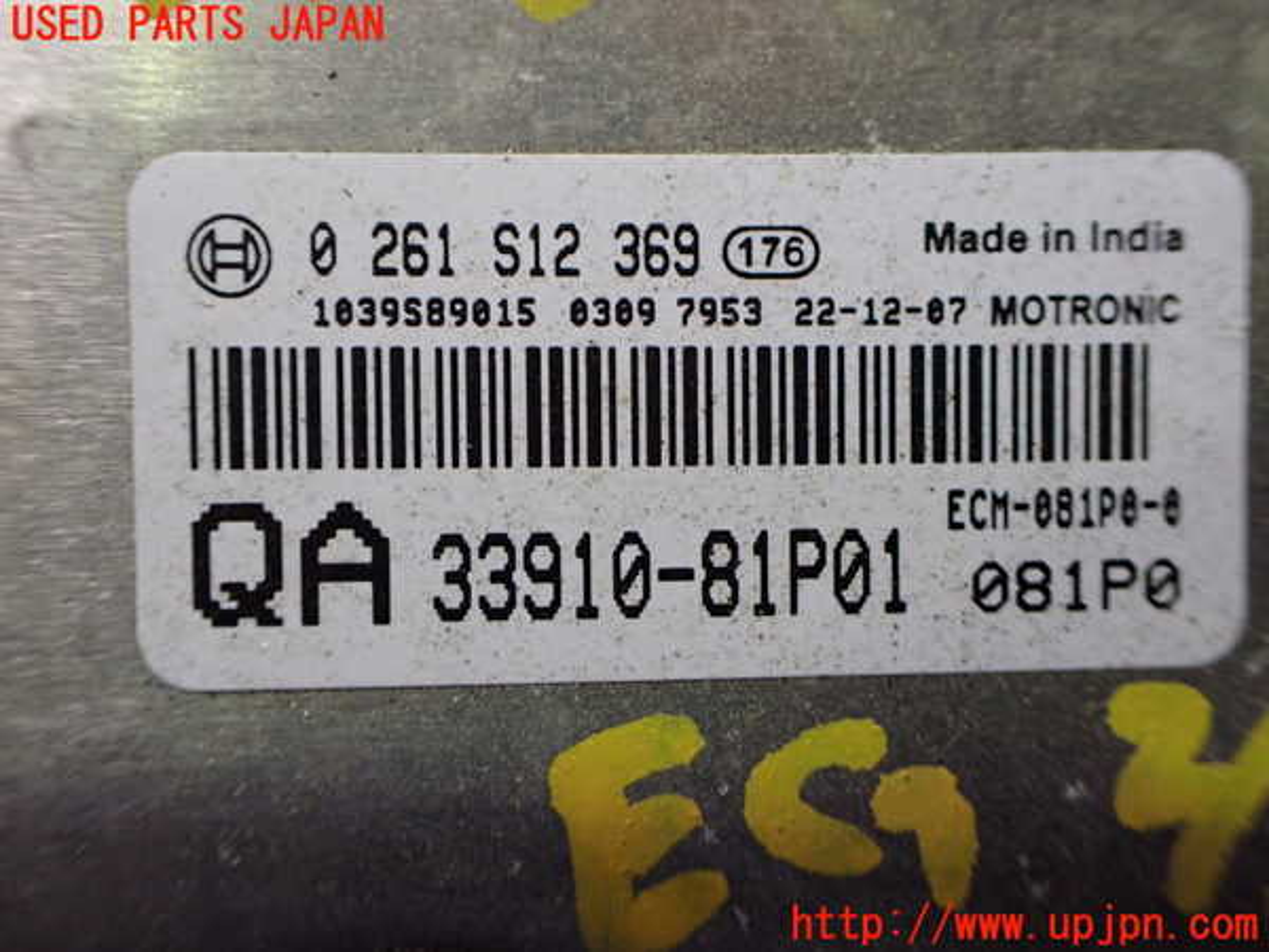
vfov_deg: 46.8
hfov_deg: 60.0
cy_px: 476
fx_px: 1100
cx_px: 634
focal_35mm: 30
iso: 800
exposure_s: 1/125
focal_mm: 5.4
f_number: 2.3
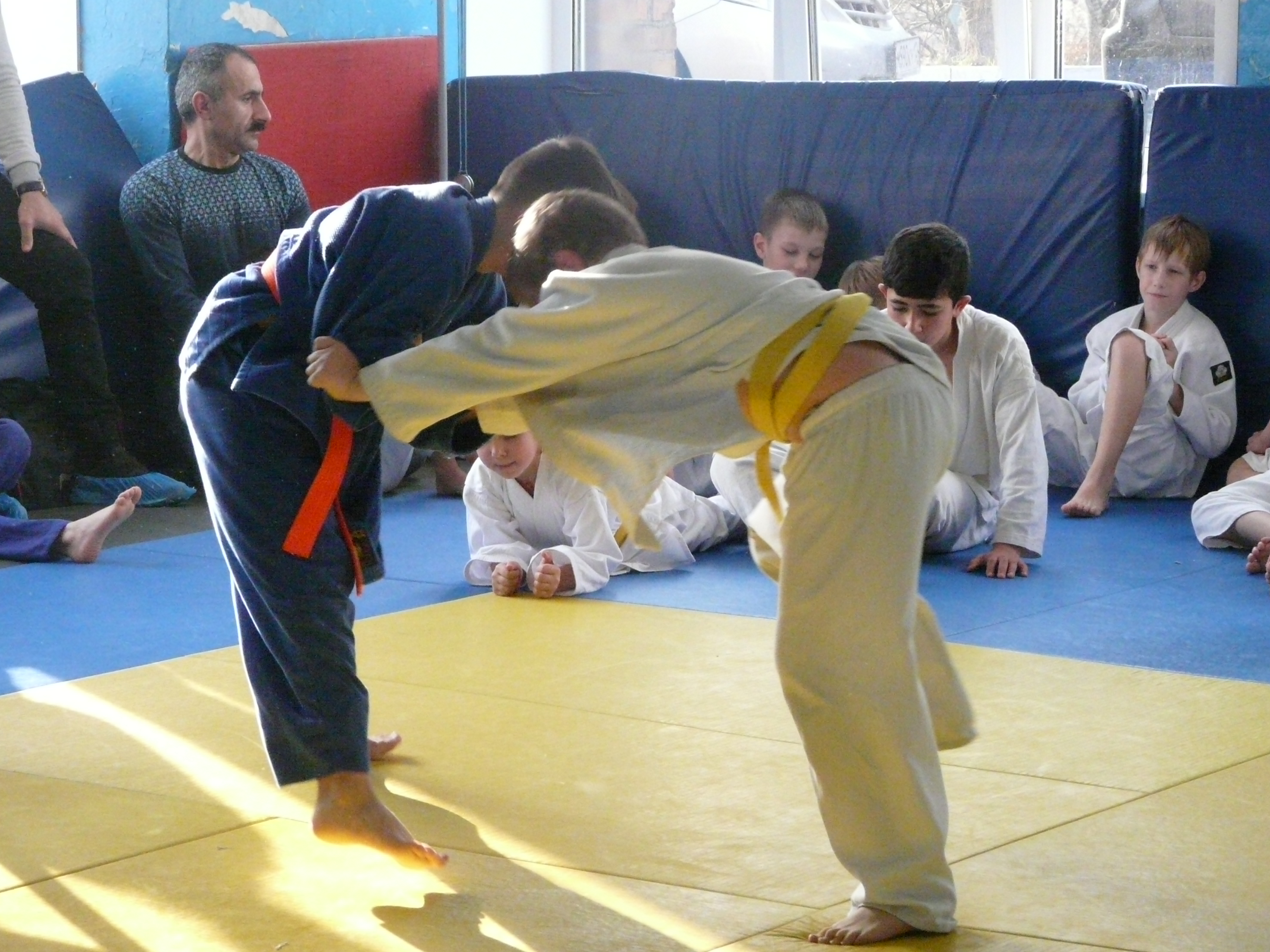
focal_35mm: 133
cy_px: 507
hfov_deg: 14.8
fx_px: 4880
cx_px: 584
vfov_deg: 11.1
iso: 800
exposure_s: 1/250
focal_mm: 19.7
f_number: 3.6
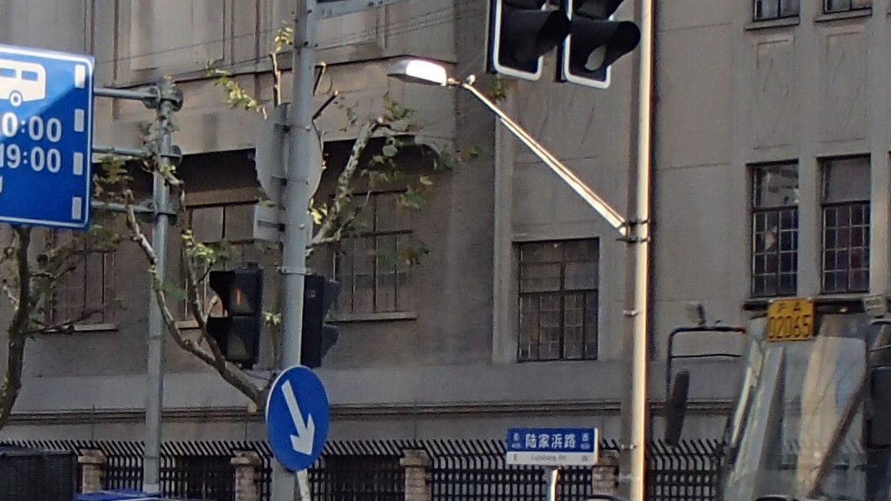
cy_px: 385
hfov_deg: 14.0
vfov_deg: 7.9
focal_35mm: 153
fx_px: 3615
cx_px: 363
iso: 100
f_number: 4.6
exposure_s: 1/250
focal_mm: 6.83
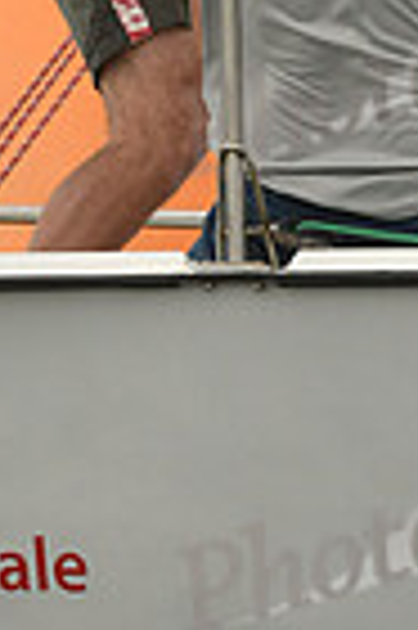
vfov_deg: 1.5
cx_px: -52
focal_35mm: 1413
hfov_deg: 1.0
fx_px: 24669
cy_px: -108
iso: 400
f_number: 5
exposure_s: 1/1250
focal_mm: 340
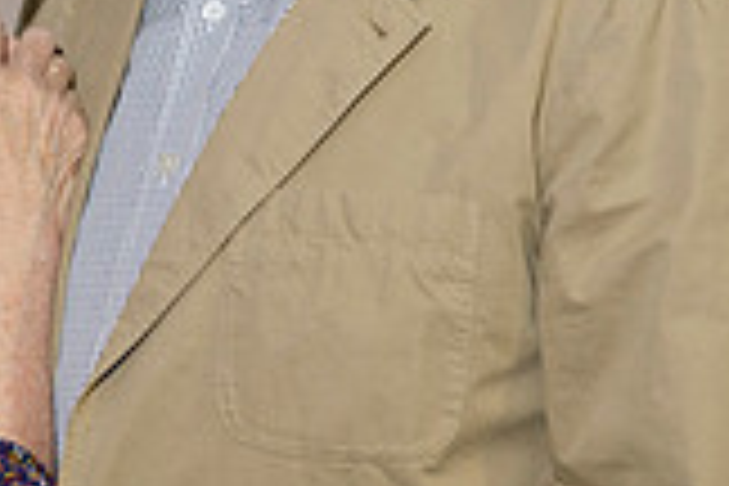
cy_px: 86
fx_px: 4070
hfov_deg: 10.2
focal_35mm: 201
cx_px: 140
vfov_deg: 6.8
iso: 800
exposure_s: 1/125
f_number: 3.5
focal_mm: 56
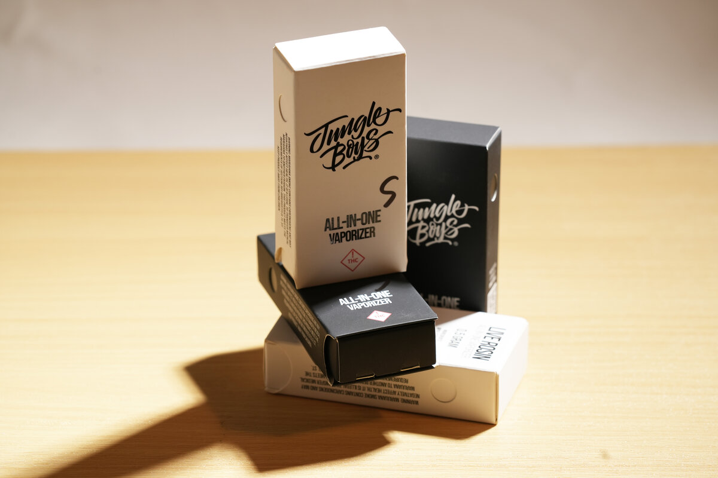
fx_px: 3011
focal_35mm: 151
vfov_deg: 9.1
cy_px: 239
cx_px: 359
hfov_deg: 13.6
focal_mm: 151
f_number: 7.1
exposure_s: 1/125
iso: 200
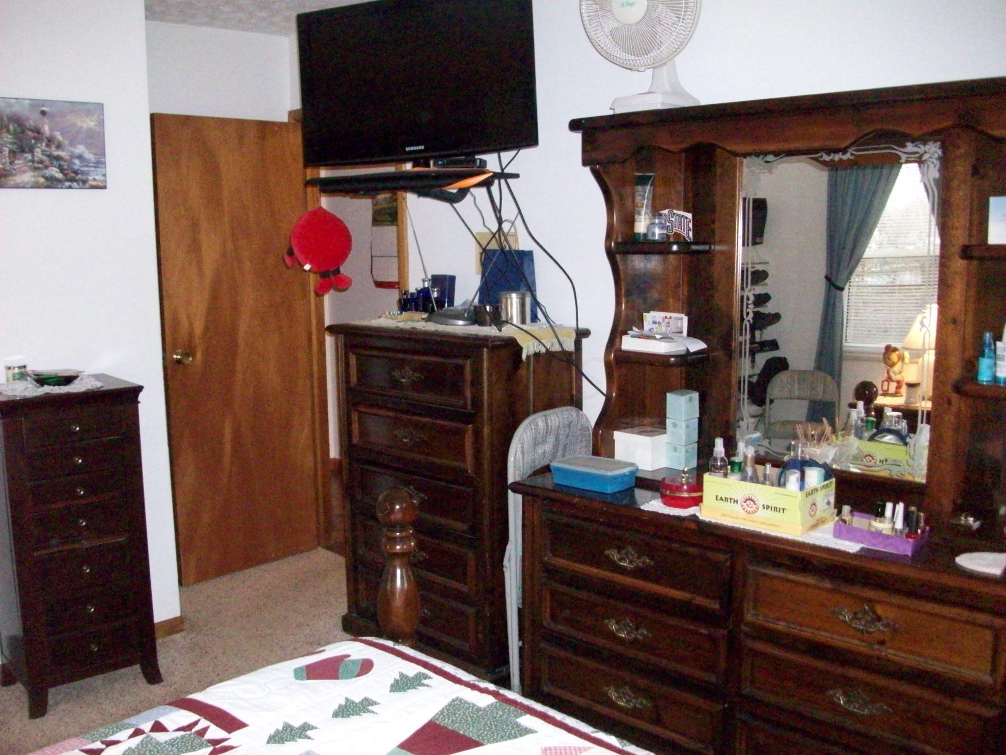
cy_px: 378
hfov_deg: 54.0
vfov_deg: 41.8
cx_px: 503
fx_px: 988
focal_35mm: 34
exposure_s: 1/128
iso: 800
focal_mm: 5.7
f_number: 2.8
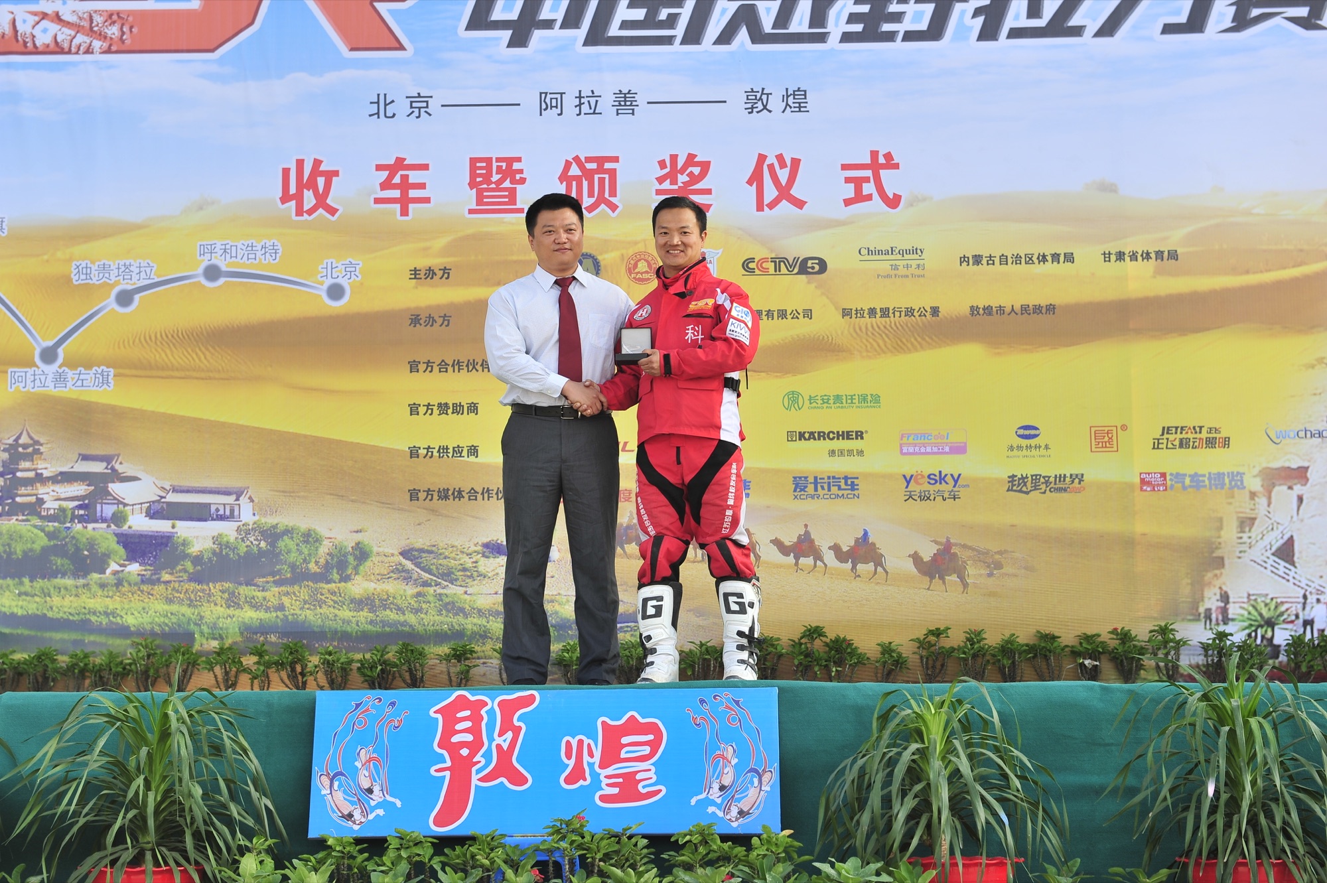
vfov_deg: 19.4
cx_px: 664
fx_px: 2579
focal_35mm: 70
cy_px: 442
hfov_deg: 28.9
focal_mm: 70
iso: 200
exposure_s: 1/200
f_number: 6.3
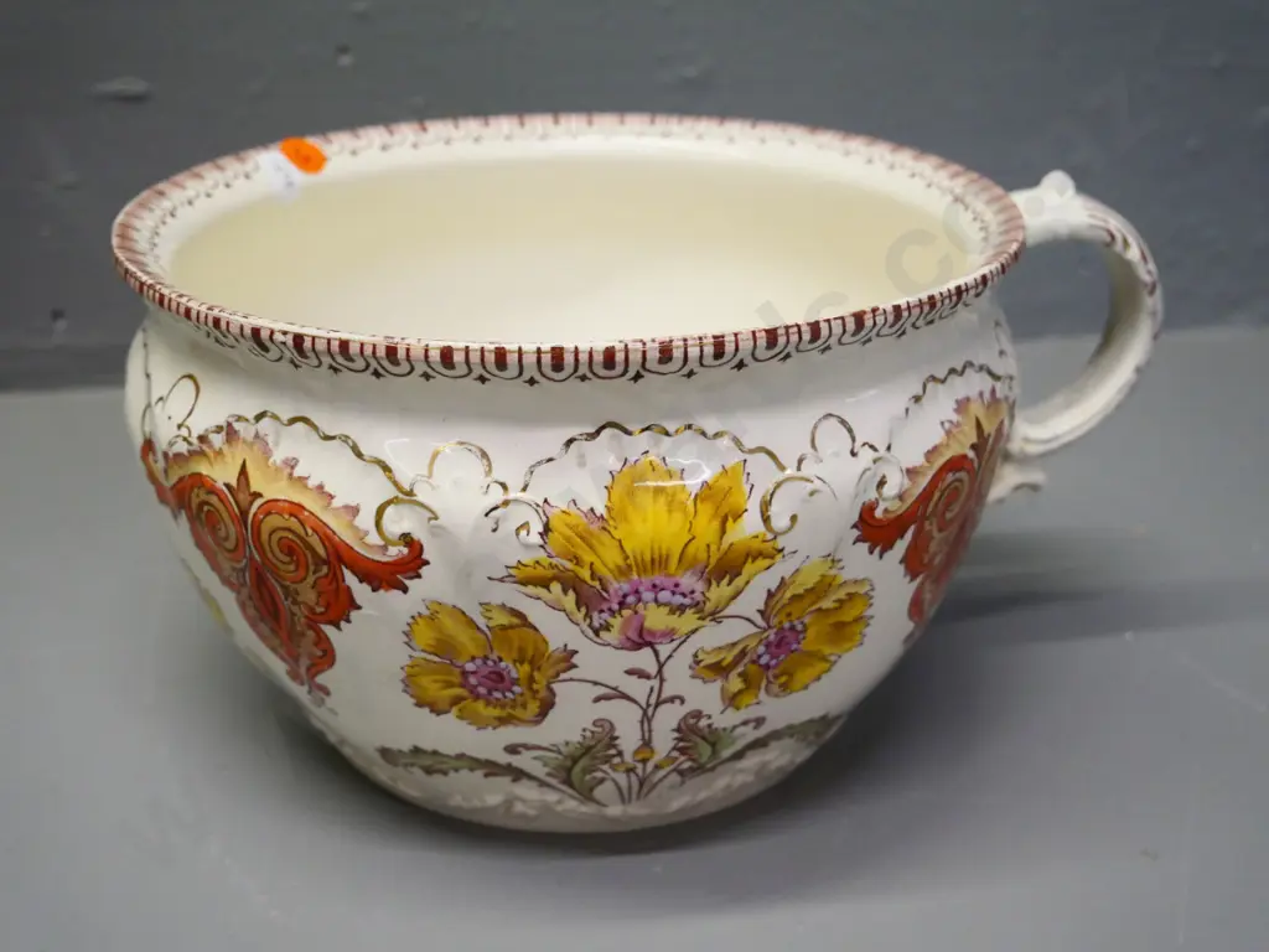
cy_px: 476
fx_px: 1613
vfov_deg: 32.9
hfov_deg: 42.9
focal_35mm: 44
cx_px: 634
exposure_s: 1/200
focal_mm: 22
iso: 1600
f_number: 4.2
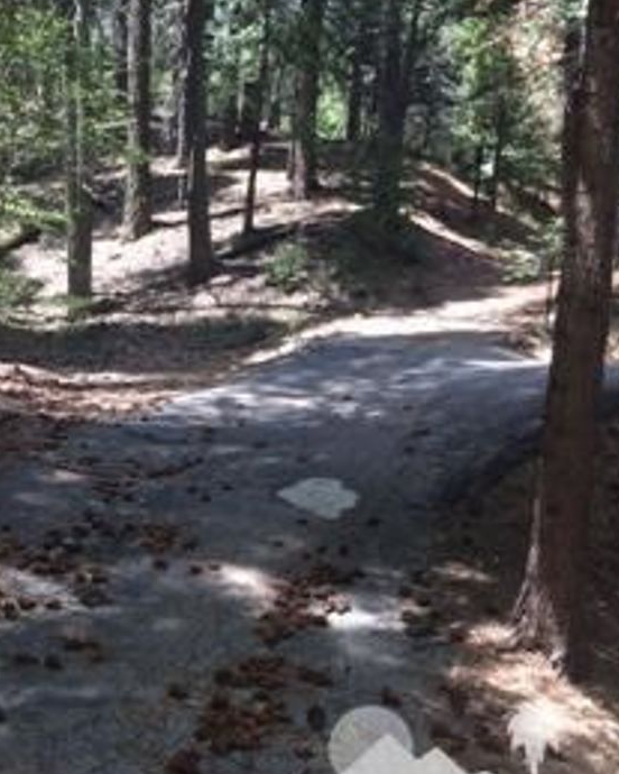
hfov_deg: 42.2
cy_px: 450
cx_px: 283
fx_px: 802
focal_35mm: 35
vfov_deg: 51.3
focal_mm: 4.15
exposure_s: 1/149
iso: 32
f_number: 2.2
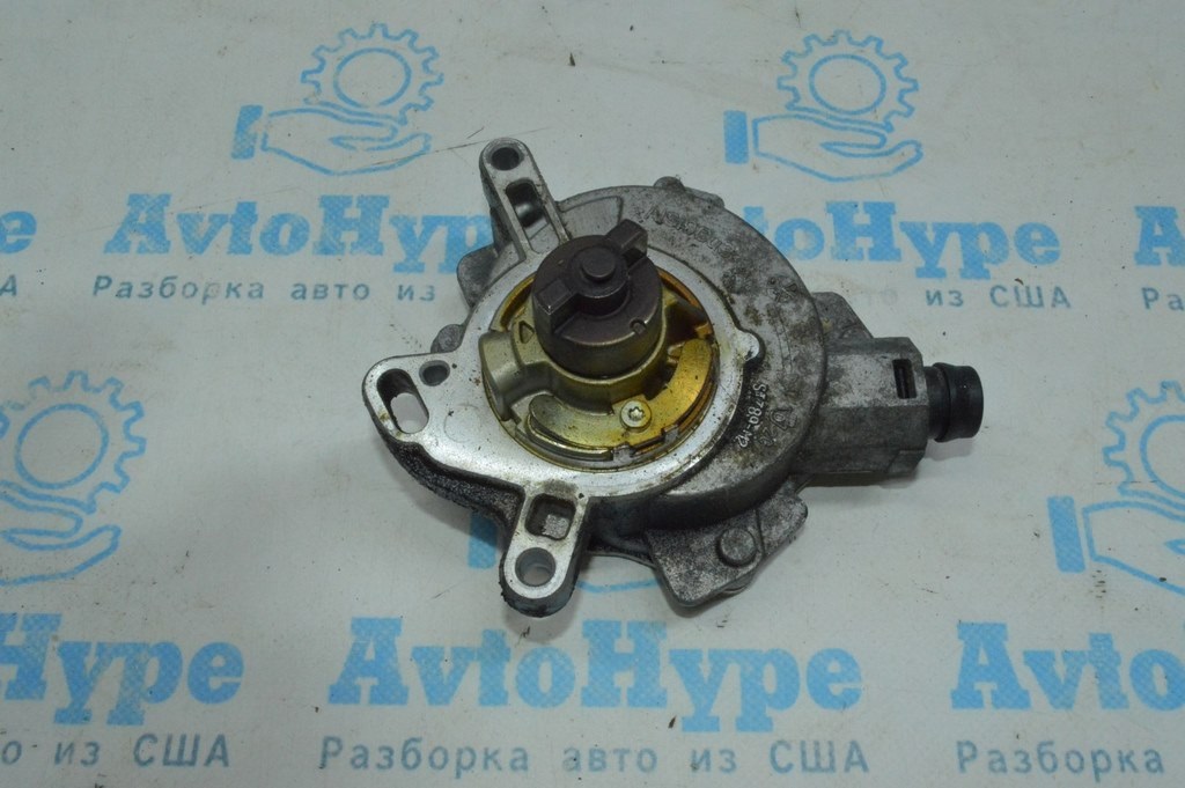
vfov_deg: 39.9
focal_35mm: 33
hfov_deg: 57.3
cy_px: 394
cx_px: 592
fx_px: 1085
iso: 4500
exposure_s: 1/60
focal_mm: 22
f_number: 25
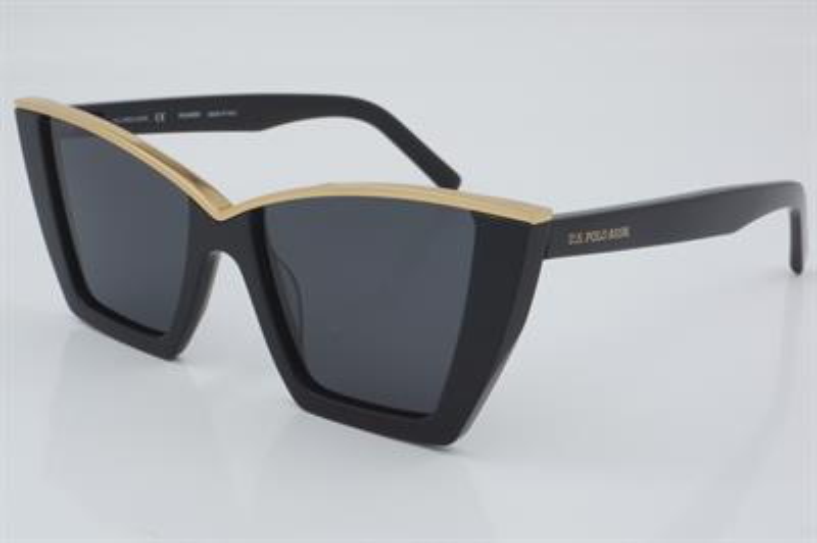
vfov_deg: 18.2
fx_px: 1701
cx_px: 408
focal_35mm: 75
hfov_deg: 27.0
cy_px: 272
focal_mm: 50
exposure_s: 1/3
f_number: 32
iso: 100
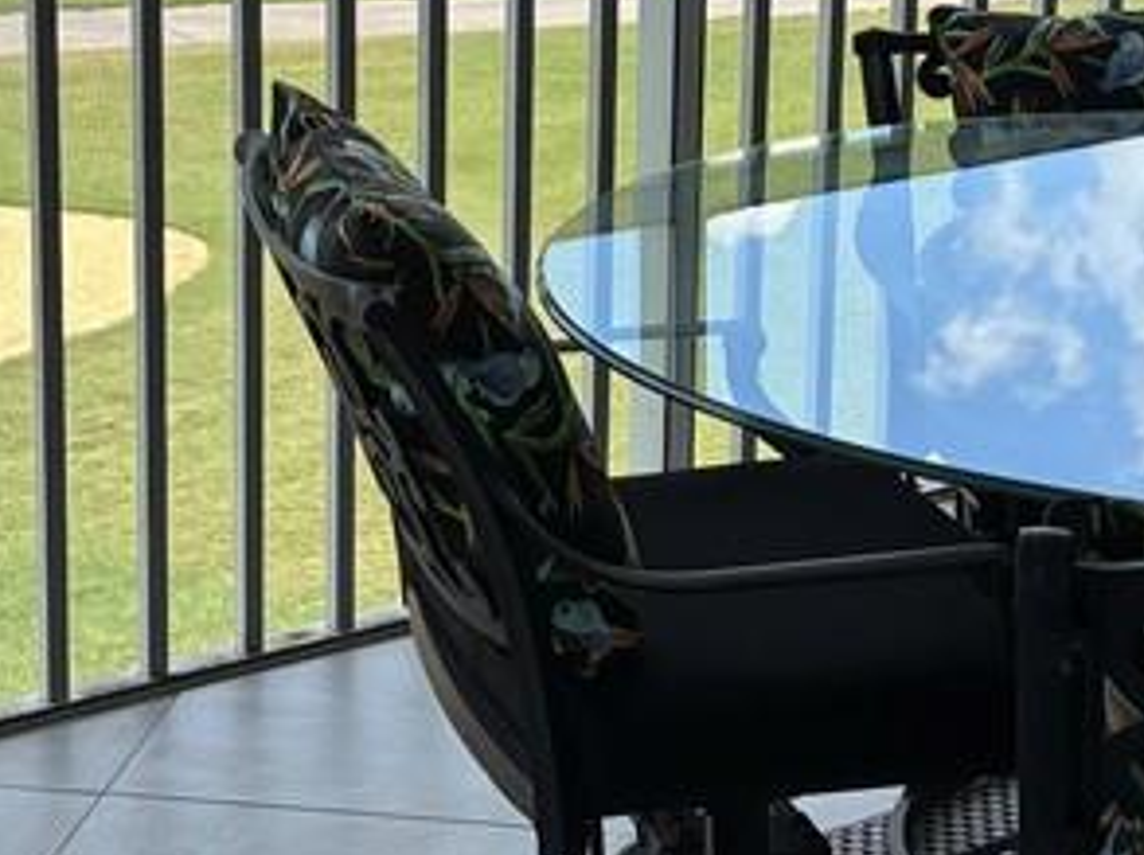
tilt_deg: -12.8
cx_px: 551
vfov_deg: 16.0
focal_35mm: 91
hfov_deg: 21.6
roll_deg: -1.4
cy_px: 129
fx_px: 3004
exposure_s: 1/1178
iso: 50
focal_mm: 5.96
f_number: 1.6
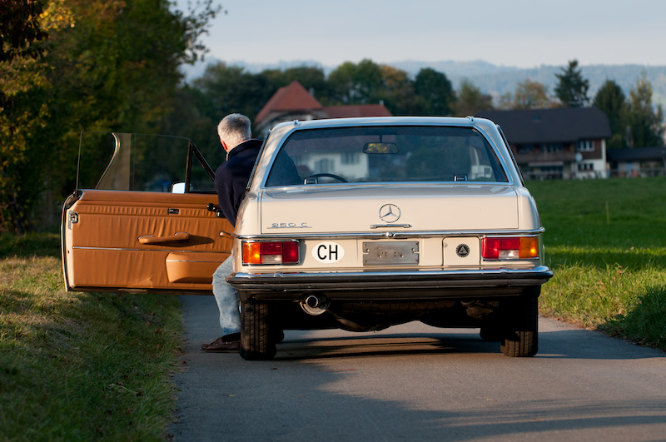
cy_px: 221
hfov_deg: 10.6
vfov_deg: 7.0
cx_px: 333
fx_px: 3602
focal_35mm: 195
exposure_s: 1/500
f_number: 5
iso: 200
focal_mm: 130
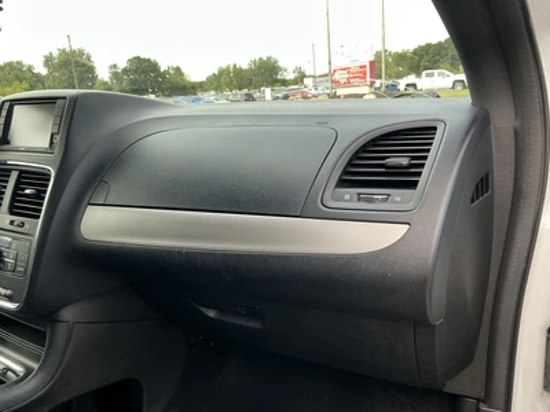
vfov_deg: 49.7
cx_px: 275
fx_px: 445
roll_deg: +2.1
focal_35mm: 28
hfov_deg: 63.4
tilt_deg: -13.6
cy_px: 206
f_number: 1.8
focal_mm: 3
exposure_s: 1/122
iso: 25
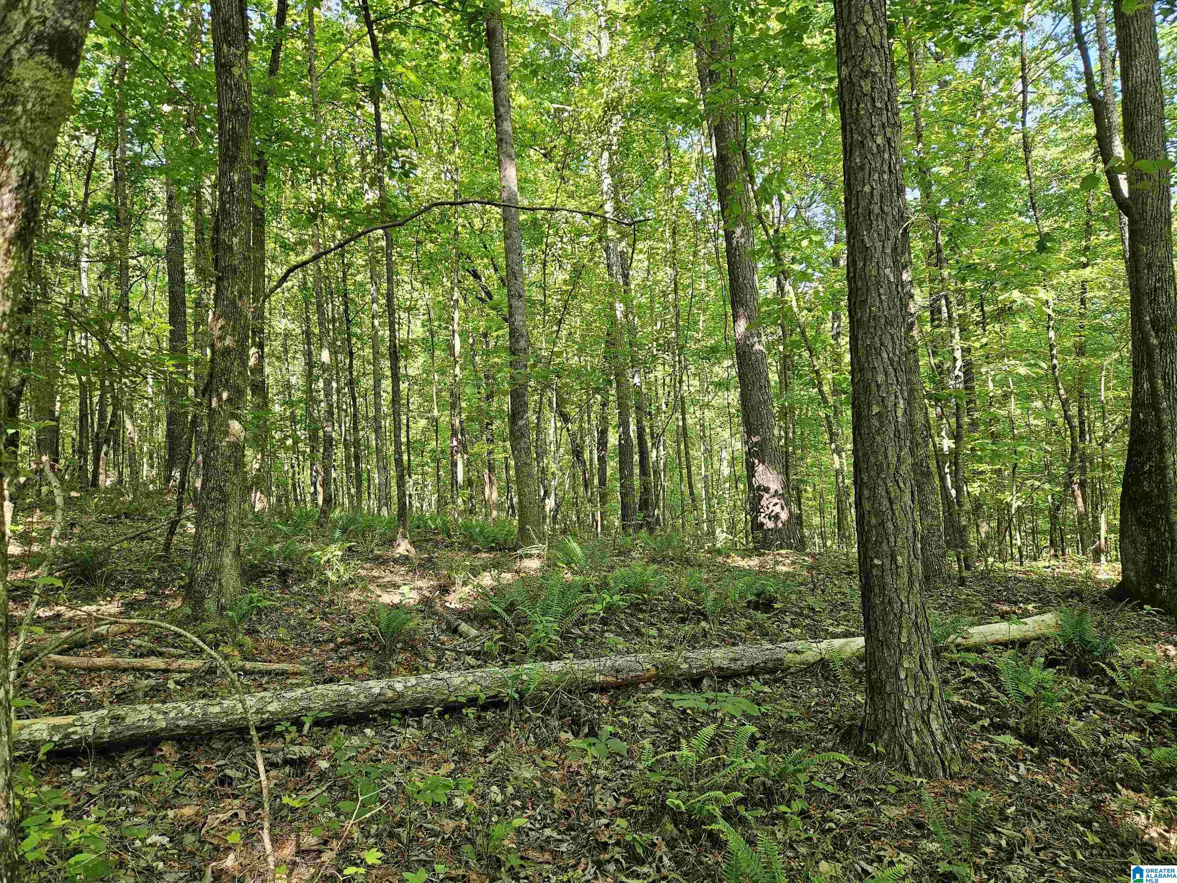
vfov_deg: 58.9
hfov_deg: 73.9
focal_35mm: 23
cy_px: 442
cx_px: 588
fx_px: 782
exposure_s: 1/120
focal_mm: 5.4
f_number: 1.8
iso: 80
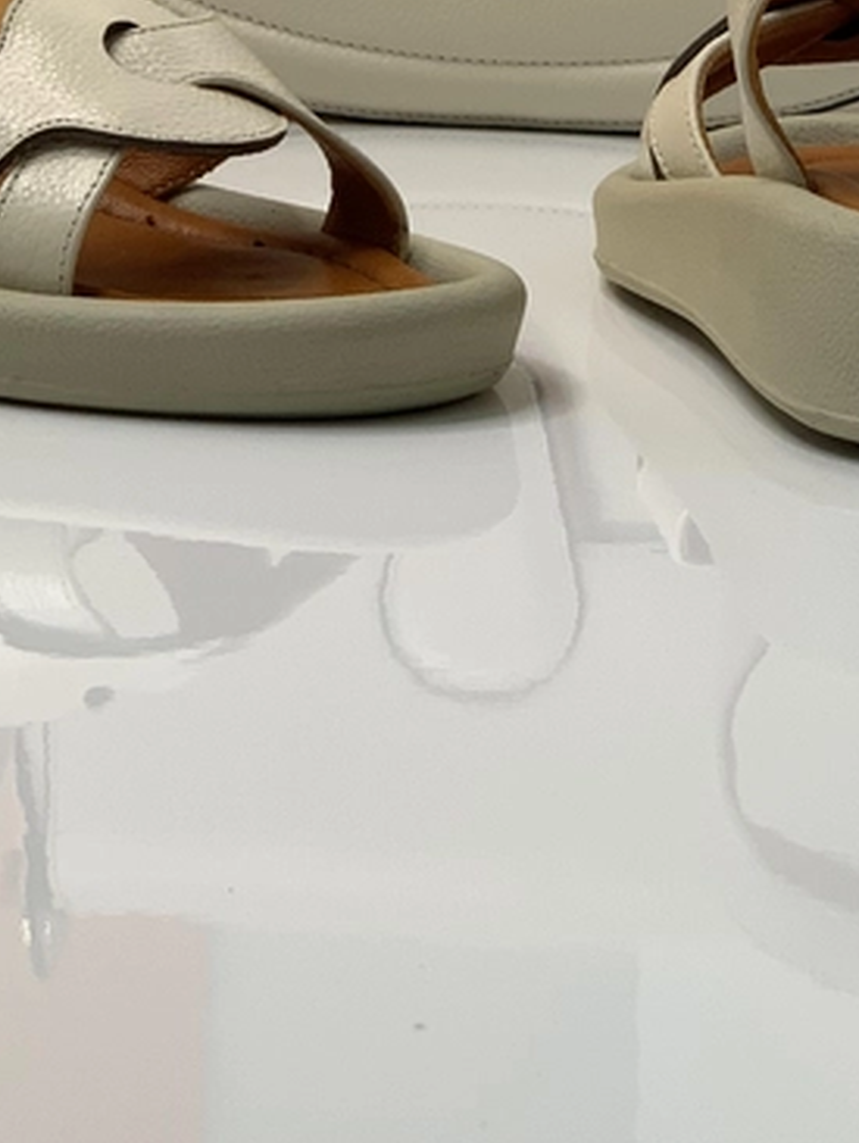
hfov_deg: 10.5
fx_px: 4693
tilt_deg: -1.3
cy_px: -378
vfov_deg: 13.4
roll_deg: -1.4
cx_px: 397
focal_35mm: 142
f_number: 2.4
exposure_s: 1/100
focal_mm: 6
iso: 25
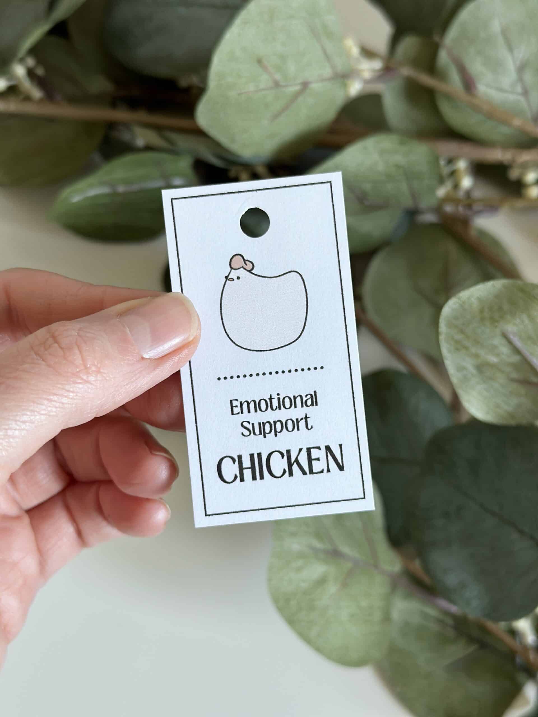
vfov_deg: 39.7
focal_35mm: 48
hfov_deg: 30.3
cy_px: 358
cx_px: 269
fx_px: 995
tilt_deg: -71.9
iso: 200
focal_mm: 6.86
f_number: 1.78
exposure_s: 1/60
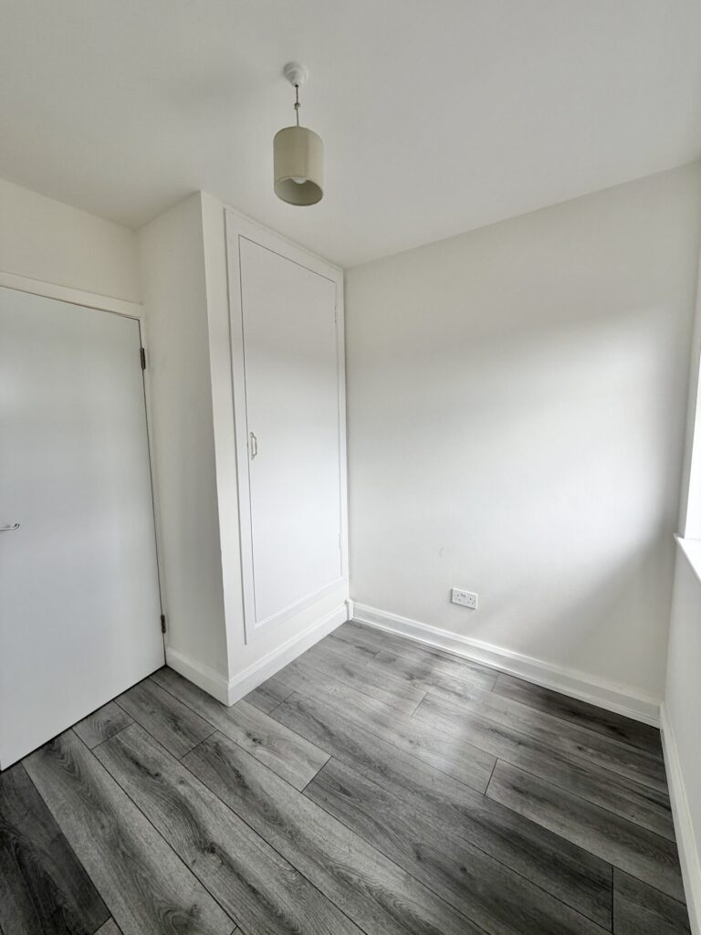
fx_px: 378
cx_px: 350
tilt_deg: -6.4
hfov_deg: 85.7
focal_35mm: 14
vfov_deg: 102.1
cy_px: 468
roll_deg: +0.3
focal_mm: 2.22
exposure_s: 1/308
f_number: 2.2
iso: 50
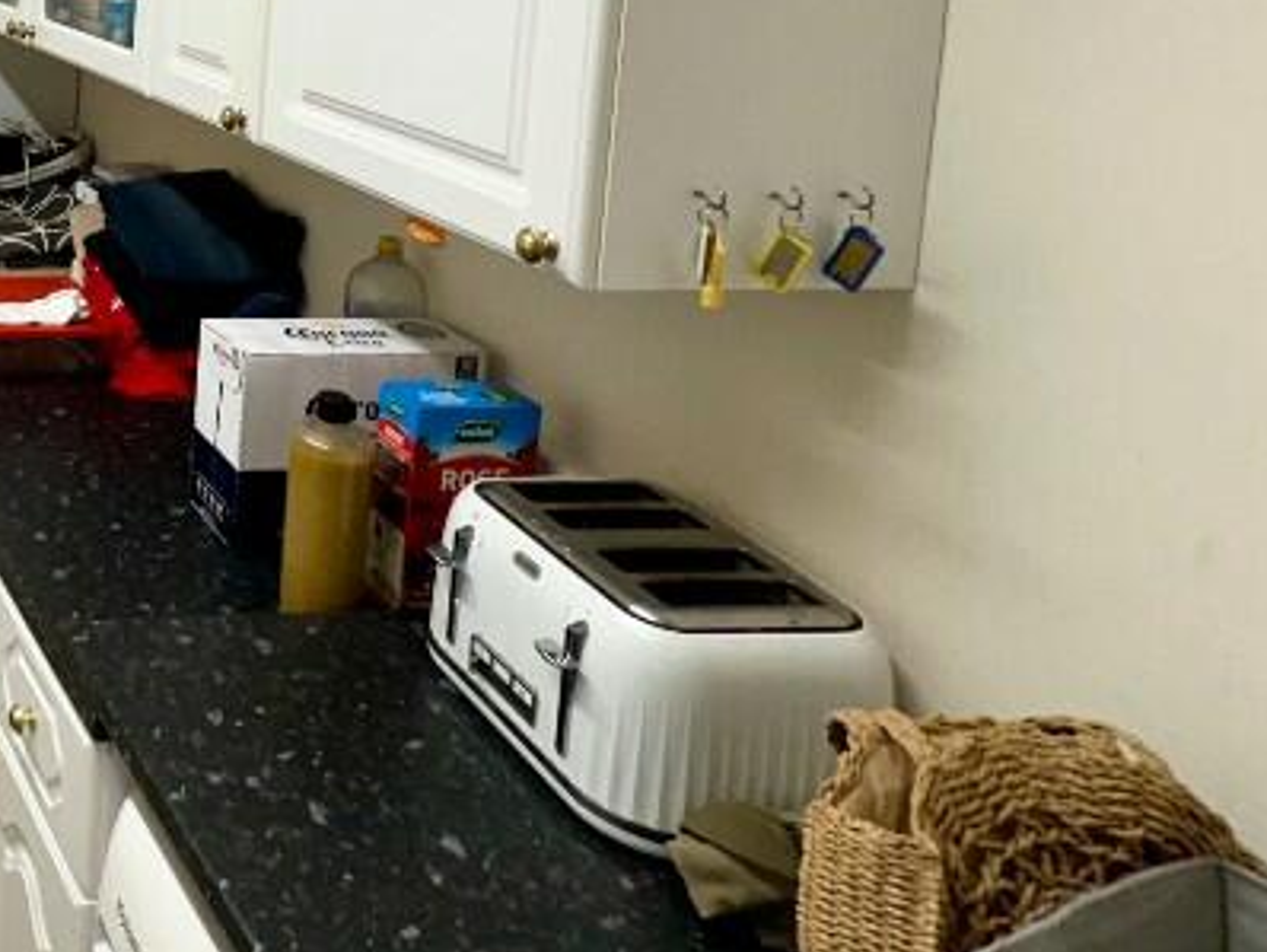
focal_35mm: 36
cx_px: -232
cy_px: -38
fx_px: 1318
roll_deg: -2.9
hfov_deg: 38.7
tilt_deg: -4.4
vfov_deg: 35.2
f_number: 2.2
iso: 80
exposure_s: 1/100
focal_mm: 2.22
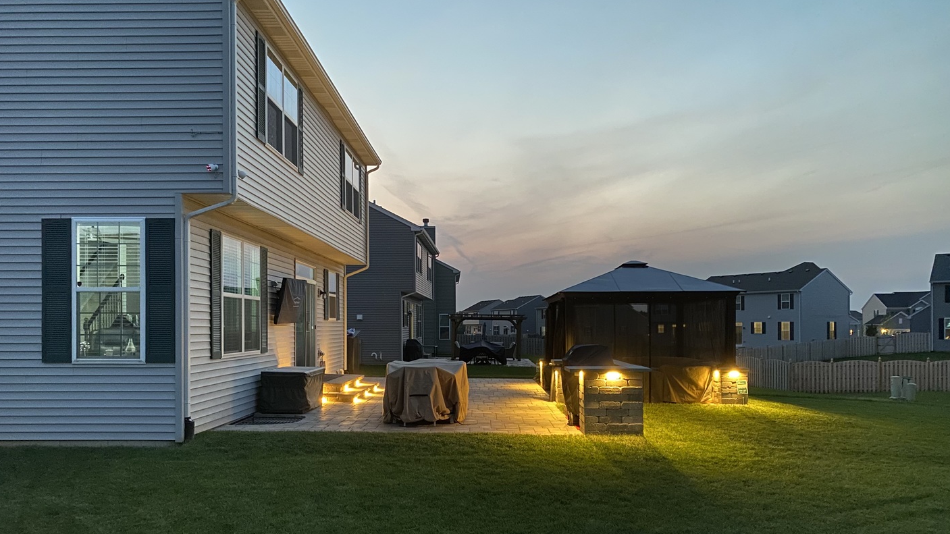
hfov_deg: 66.1
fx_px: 730
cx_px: 468
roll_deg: +0.1
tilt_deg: +1.2
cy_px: 329
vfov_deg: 39.9
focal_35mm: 29
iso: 1000
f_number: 1.8
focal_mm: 4.25
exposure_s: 1/20
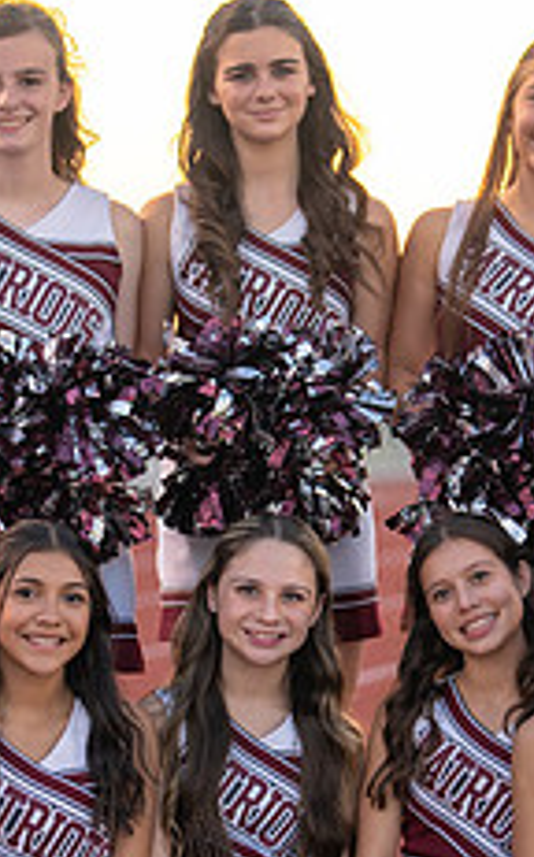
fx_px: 4036
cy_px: 585
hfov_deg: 7.6
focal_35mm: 173
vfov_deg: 12.1
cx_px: 469
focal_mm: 50
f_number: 1.2
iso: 100
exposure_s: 1/400
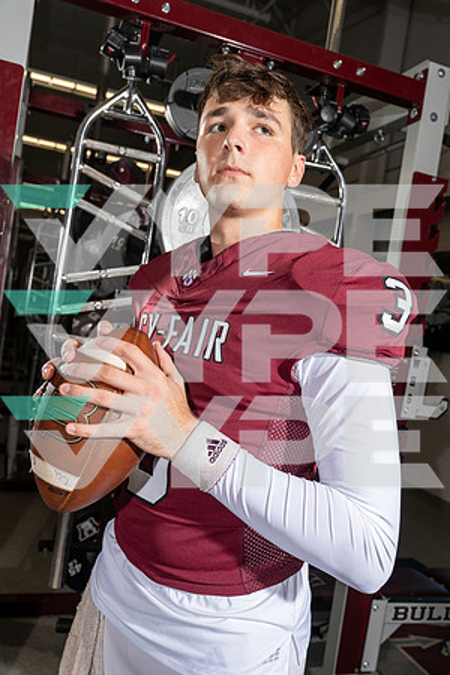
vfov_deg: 58.7
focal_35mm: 32
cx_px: 225
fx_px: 600
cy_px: 338
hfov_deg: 41.1
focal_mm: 32
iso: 200
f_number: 5.6
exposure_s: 1/250
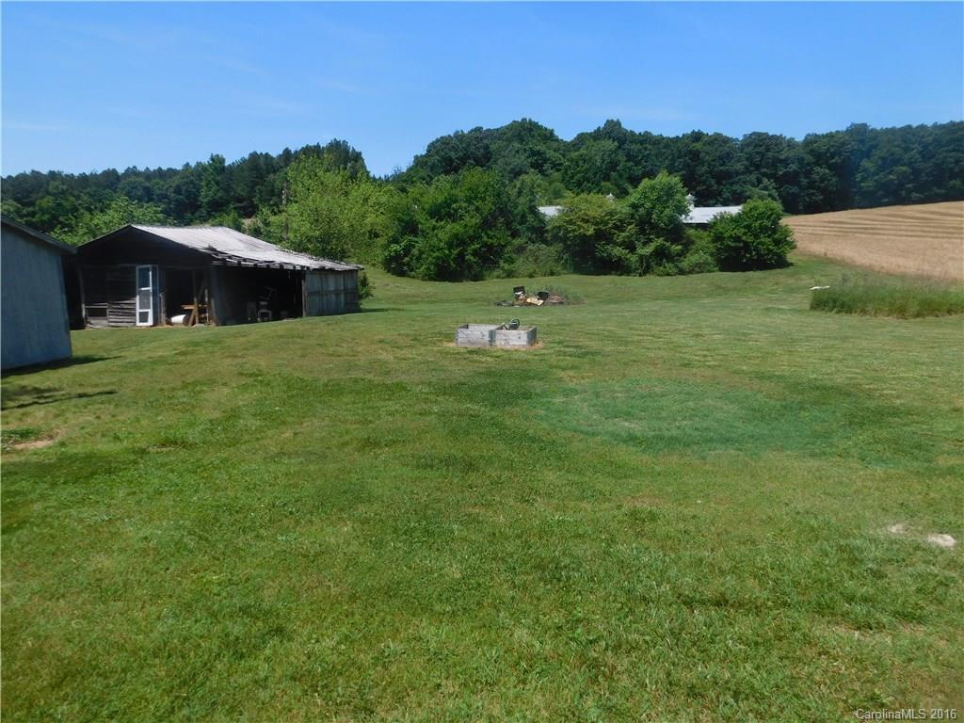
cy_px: 362
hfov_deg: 73.9
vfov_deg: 58.9
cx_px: 482
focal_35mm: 23
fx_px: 641
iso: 125
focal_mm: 4
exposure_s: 1/500
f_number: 6
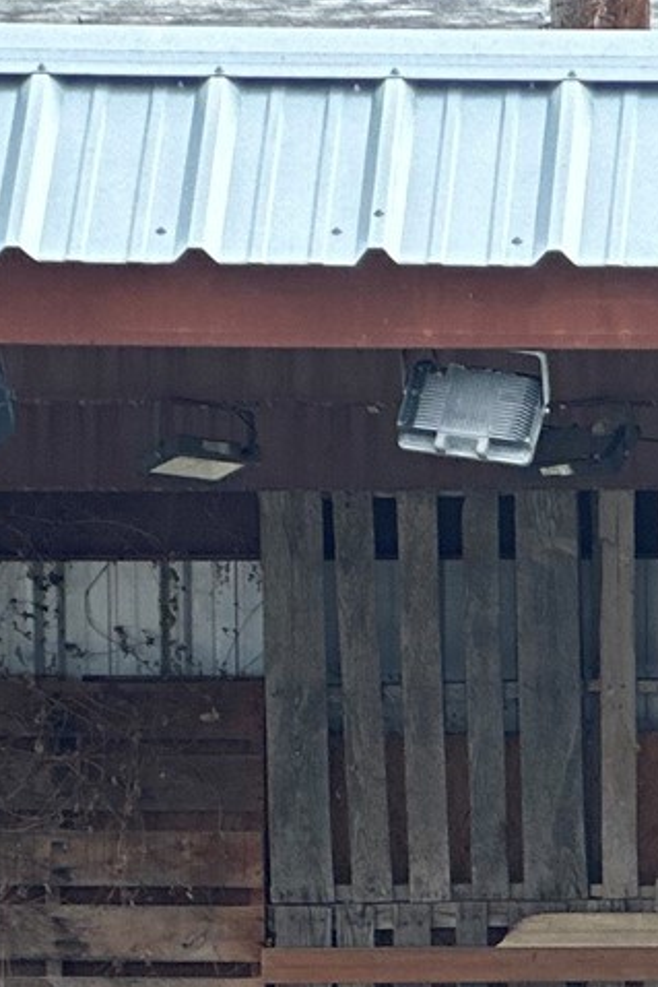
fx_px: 9396
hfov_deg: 4.0
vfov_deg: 5.9
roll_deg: -0.3
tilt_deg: -8.1
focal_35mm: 343
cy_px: 1524
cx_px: 1132
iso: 25
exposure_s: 1/132
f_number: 2.8
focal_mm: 9
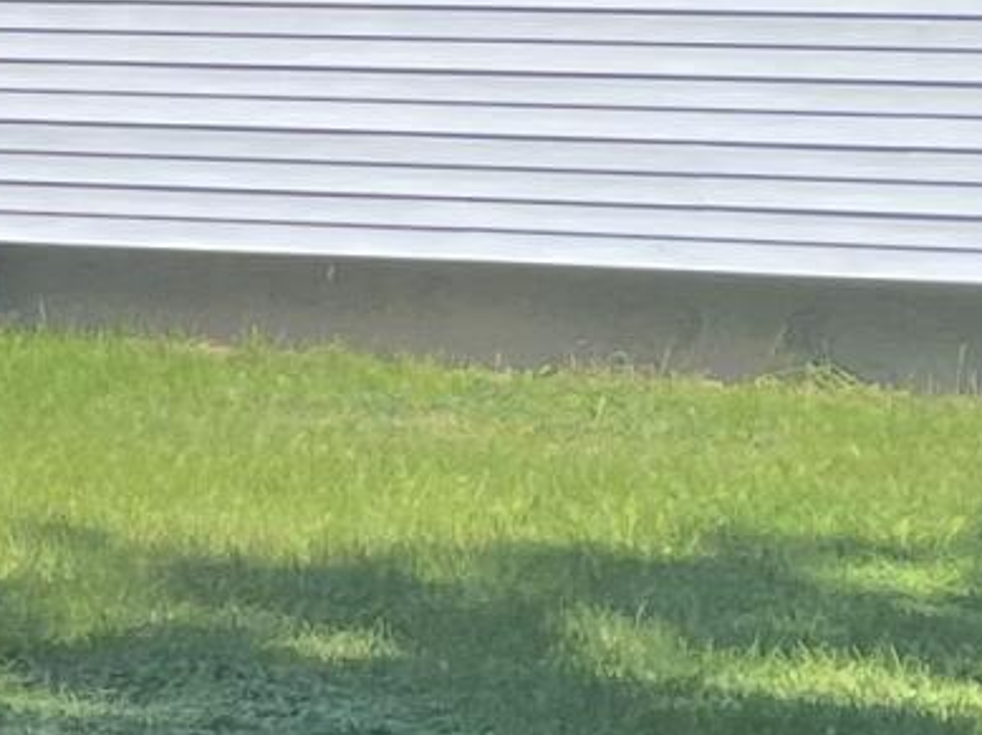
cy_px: -38
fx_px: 5470
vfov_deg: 7.6
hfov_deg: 9.7
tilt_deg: -0.6
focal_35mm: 193
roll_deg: +0.9
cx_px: -891
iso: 32
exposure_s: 1/2123
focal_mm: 5.1
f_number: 1.6
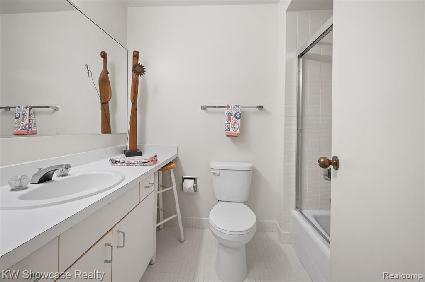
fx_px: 165
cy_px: 141
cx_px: 212
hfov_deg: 104.3
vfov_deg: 81.1
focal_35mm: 14
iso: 100
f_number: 11
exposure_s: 1.3
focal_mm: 14
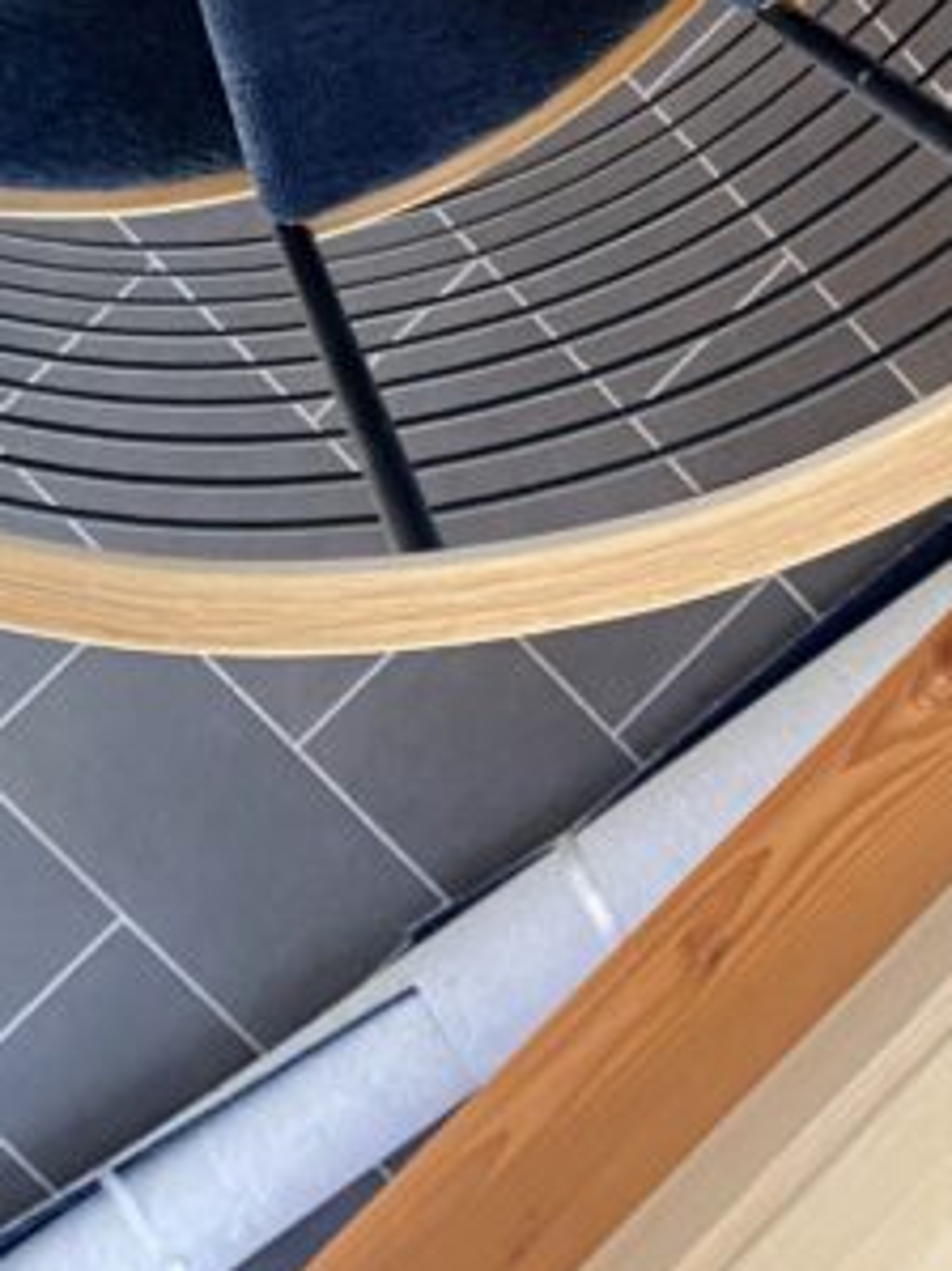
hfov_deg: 16.5
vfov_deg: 19.7
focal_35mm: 89
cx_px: 714
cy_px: -514
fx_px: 3266
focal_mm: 4.25
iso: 250
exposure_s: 1/60
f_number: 1.8
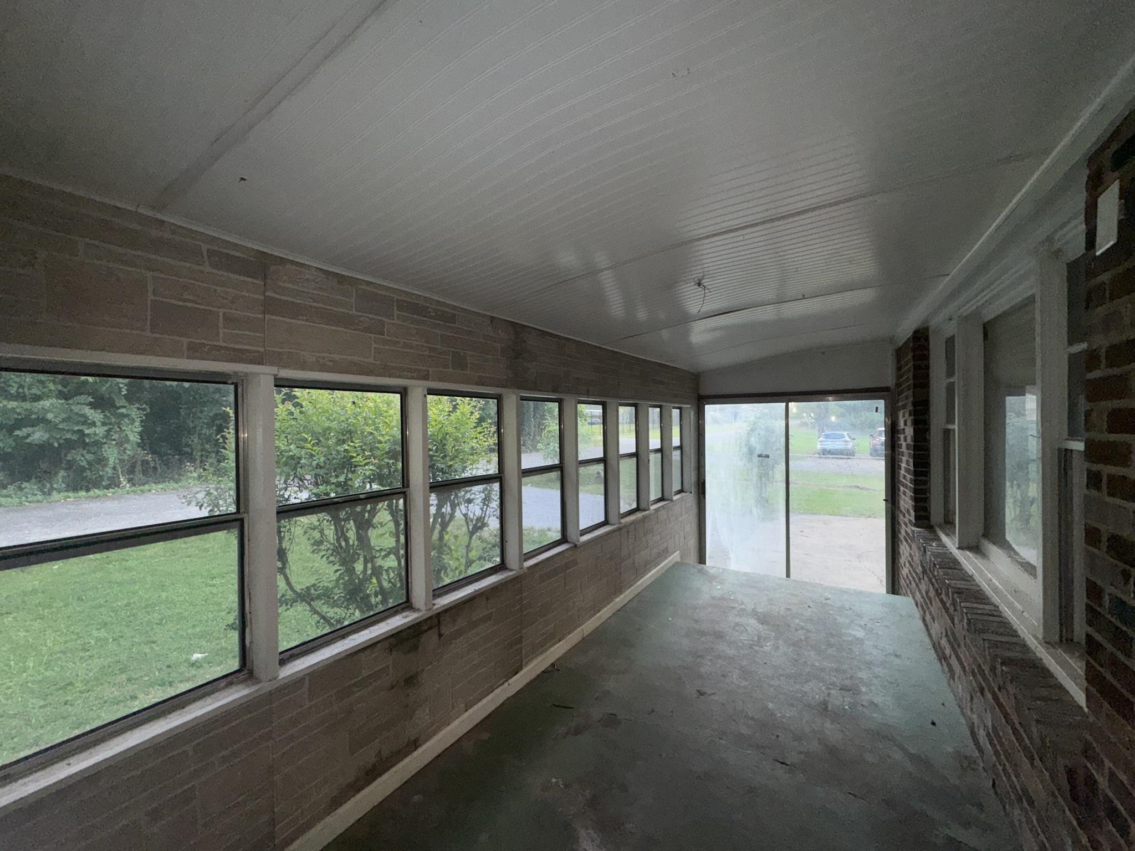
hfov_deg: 102.1
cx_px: 568
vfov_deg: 85.7
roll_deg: +0.7
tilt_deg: -0.8
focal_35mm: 14
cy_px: 426
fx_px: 459
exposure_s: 1/122
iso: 50
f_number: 2.2
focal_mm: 2.22
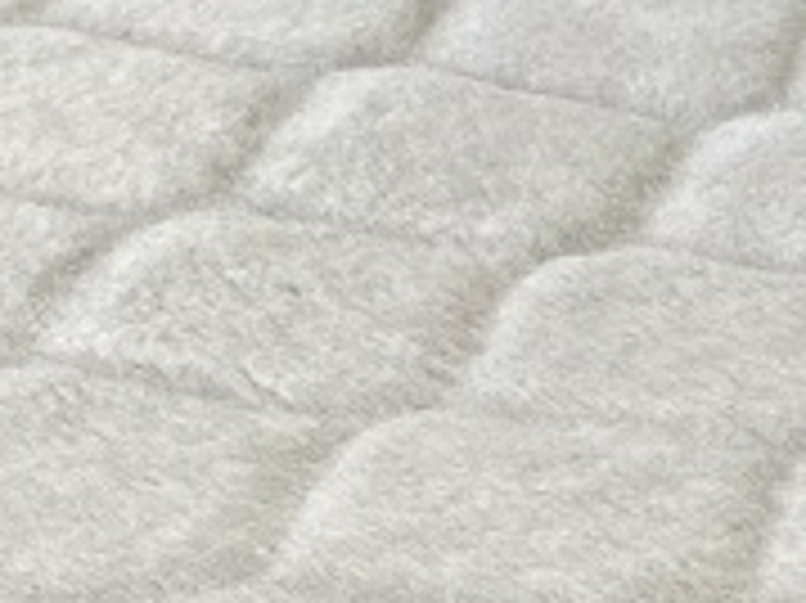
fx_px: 4049
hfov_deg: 11.1
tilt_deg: -28.8
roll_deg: +1.7
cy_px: 945
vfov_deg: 8.3
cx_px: 1058
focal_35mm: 174
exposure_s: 1/121
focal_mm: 4.25
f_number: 1.8
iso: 100
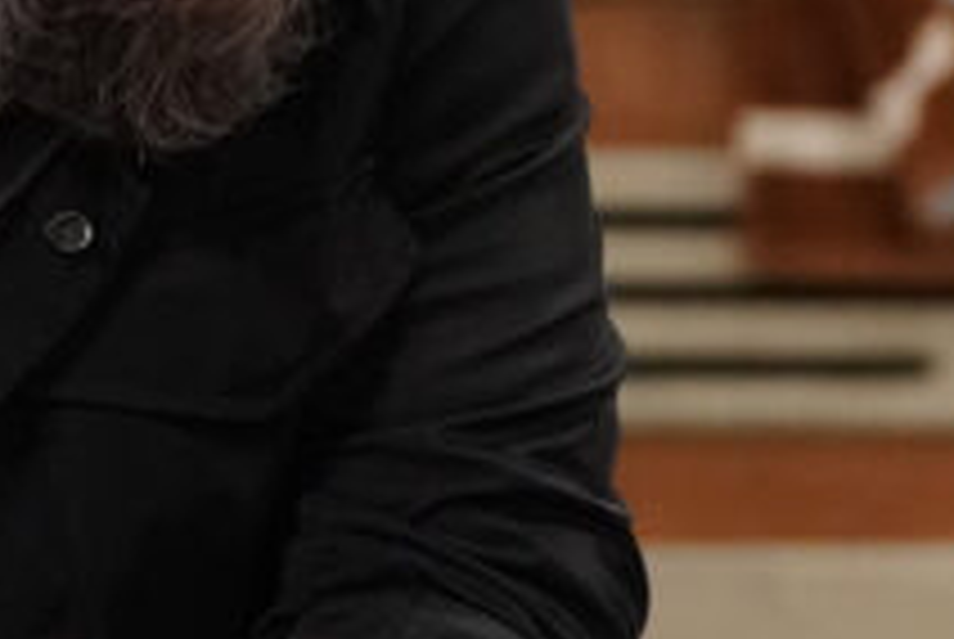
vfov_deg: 2.4
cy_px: 380
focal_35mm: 574
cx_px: 914
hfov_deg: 3.6
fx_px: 15232
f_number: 2.8
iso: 8000
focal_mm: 119
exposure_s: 1/200
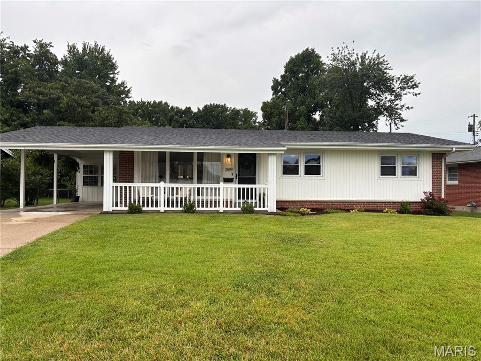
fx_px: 361
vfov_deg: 53.1
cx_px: 240
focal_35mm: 26
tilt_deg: +0.4
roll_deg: -1.7
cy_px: 180
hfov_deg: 67.3
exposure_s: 1/471
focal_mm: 5.96
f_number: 1.6
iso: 50
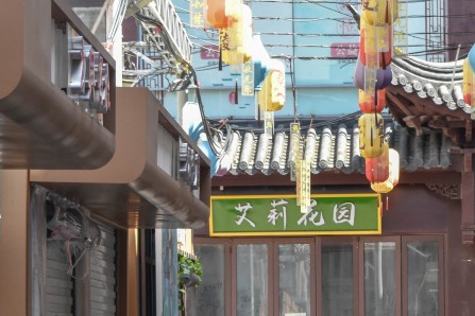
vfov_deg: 7.8
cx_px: 277
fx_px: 2296
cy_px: 375
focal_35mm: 174
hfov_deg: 11.8
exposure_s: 1/750
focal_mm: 48
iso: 800
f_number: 5.3
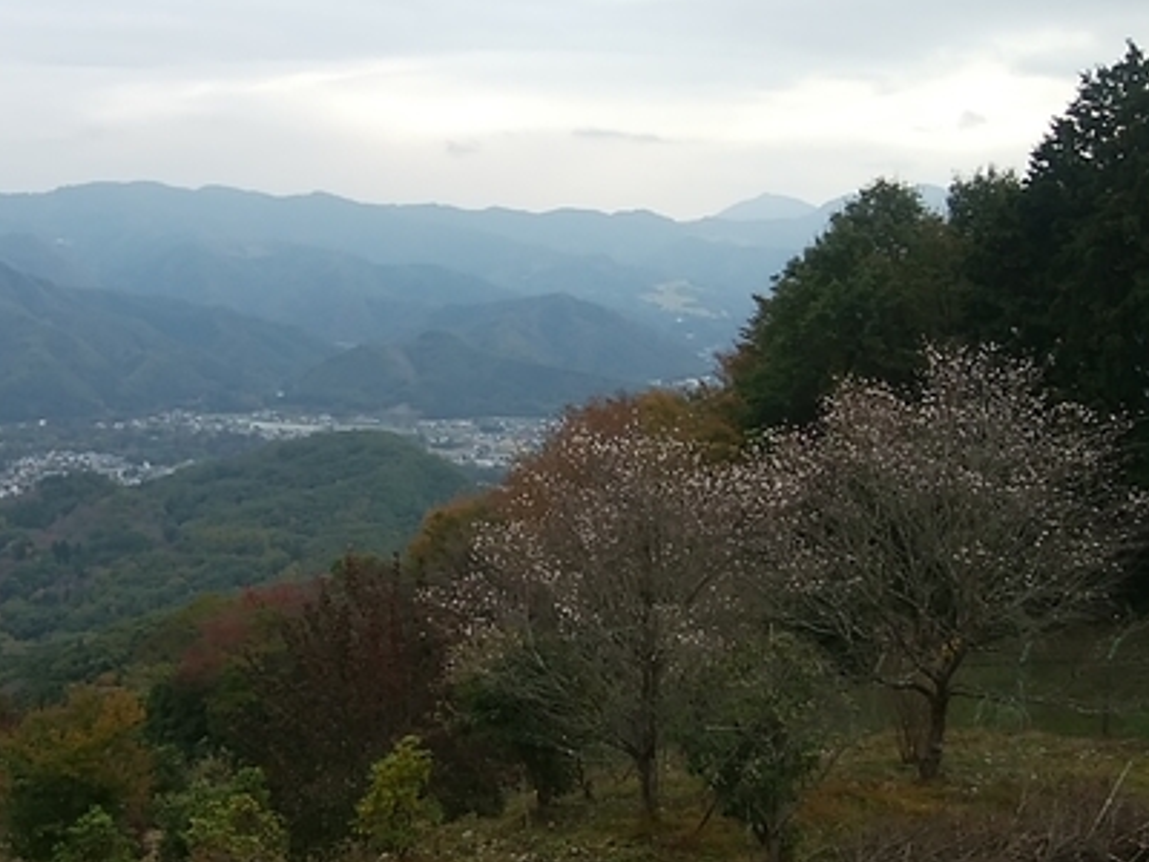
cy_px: 270
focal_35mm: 44
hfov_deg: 41.4
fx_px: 1460
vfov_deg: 32.5
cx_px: 261
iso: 32
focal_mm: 3
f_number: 2
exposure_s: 1/712
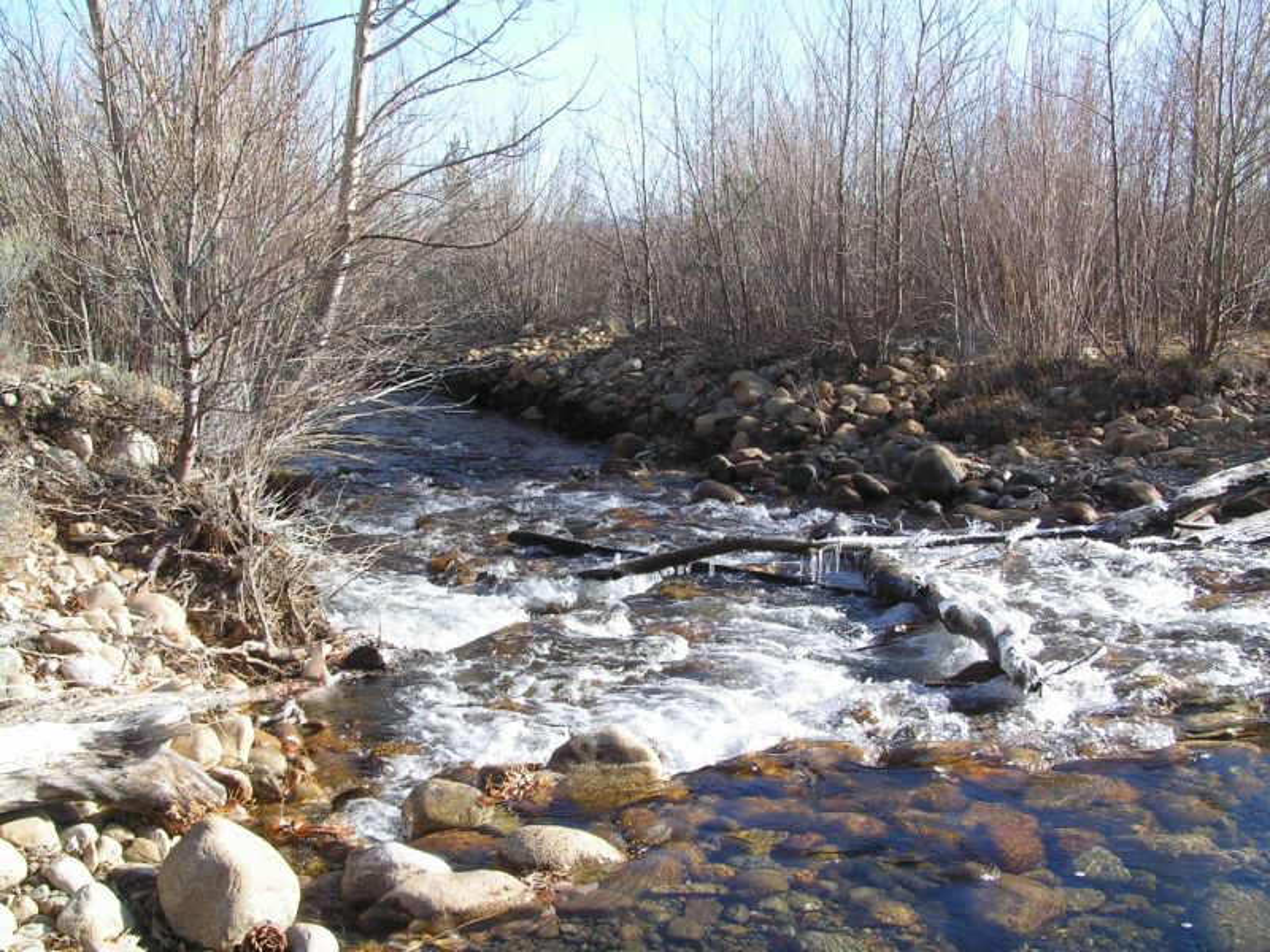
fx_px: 1504
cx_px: 635
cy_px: 476
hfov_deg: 45.8
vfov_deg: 35.1
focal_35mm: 41
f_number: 5.6
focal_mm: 6.8
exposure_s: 1/125
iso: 50
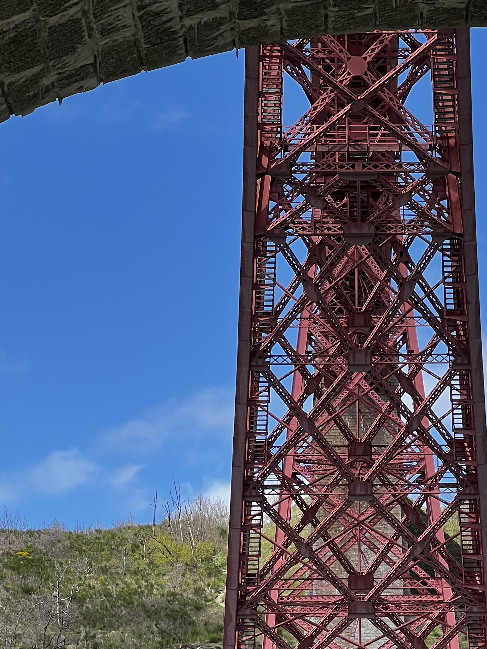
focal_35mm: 150
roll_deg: +0.9
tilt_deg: +12.8
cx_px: 388
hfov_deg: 9.9
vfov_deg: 13.0
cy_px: 614
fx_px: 2813
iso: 32
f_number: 2.8
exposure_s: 1/352
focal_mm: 9
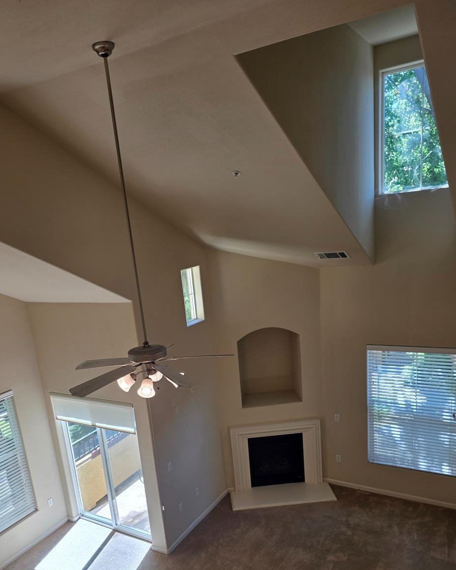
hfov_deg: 49.8
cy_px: 355
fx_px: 489
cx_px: 198
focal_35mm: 29
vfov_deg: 59.7
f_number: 1.7
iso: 25
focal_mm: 6.25
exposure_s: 1/120
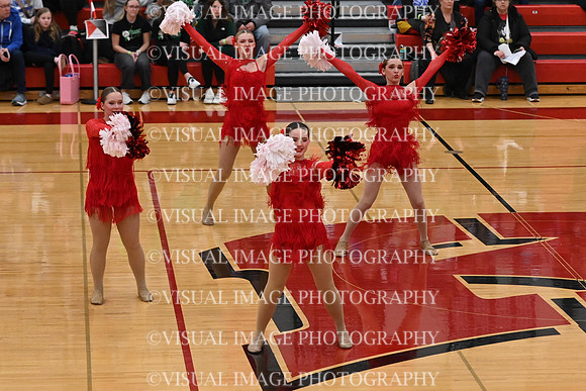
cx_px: 293
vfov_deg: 9.7
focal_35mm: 142
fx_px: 2312
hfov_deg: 14.4
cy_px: 196
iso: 6400
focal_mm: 95
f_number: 4
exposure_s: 1/400
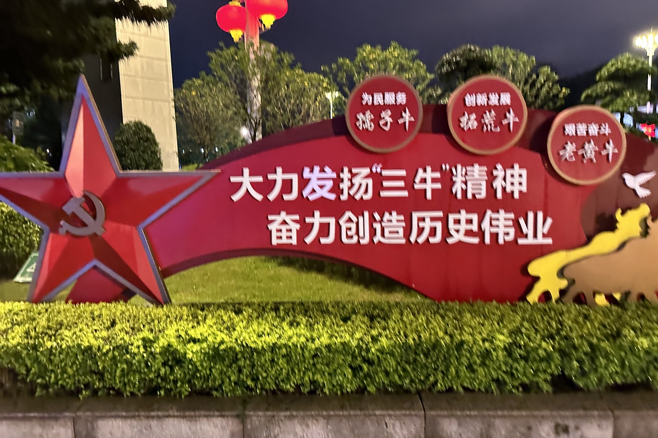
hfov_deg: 71.5
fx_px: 457
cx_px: 329
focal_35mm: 25
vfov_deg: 51.3
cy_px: 211
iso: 800
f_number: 1.78
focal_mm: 6.86
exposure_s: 1/33
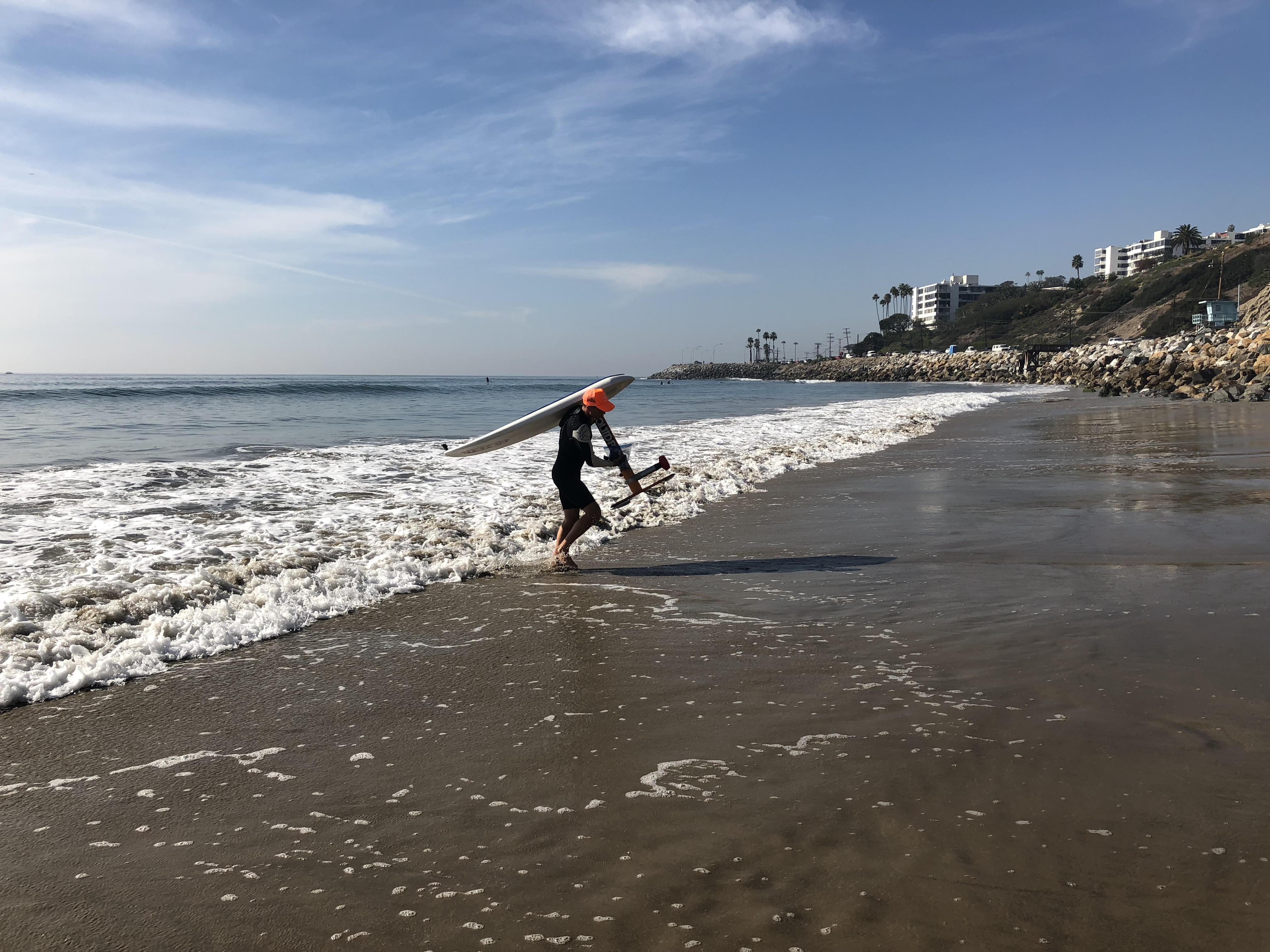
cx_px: 635
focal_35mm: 28
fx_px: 1027
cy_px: 476
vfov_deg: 49.7
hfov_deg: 63.4
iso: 20
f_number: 1.8
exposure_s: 1/2088
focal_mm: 4
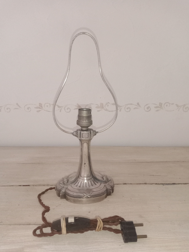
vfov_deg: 63.4
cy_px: 130
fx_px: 204
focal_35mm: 28
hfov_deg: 49.8
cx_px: 95
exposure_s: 1/33.3
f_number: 2
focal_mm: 3.54
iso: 806
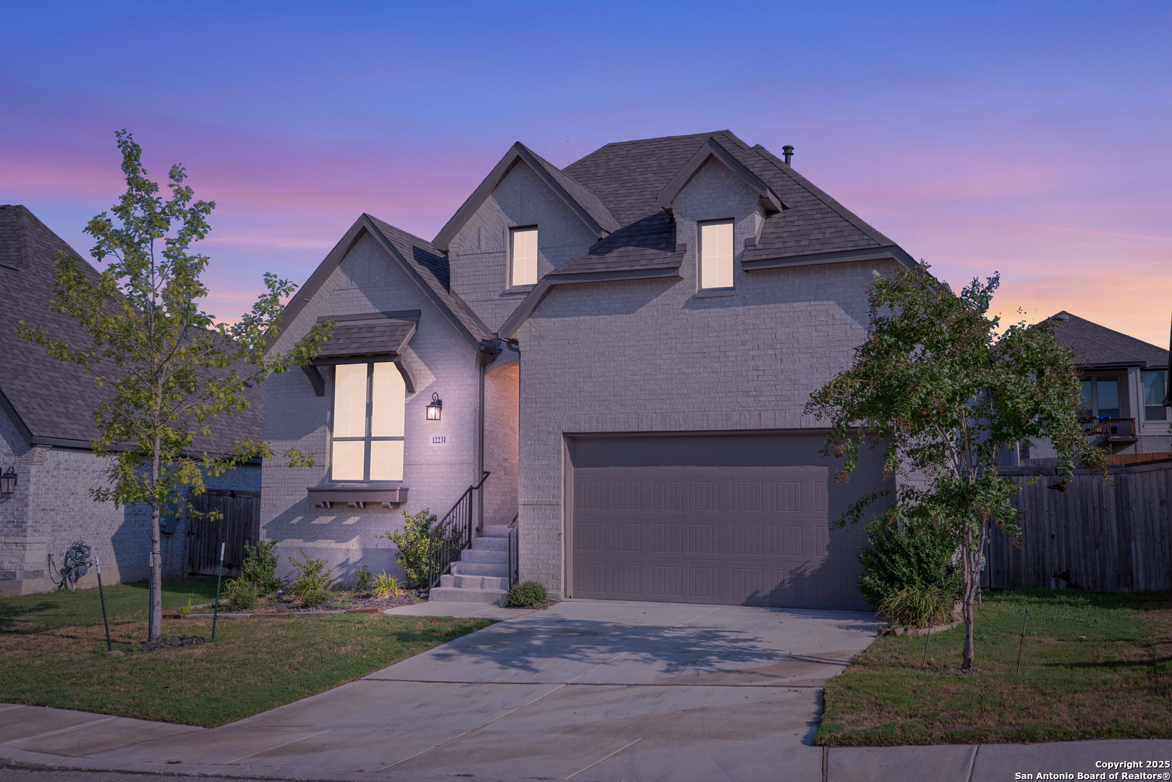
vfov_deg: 43.0
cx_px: 586
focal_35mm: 30
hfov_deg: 61.1
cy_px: 391
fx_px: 993
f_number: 7.1
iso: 640
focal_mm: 30.5
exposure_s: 1/2500
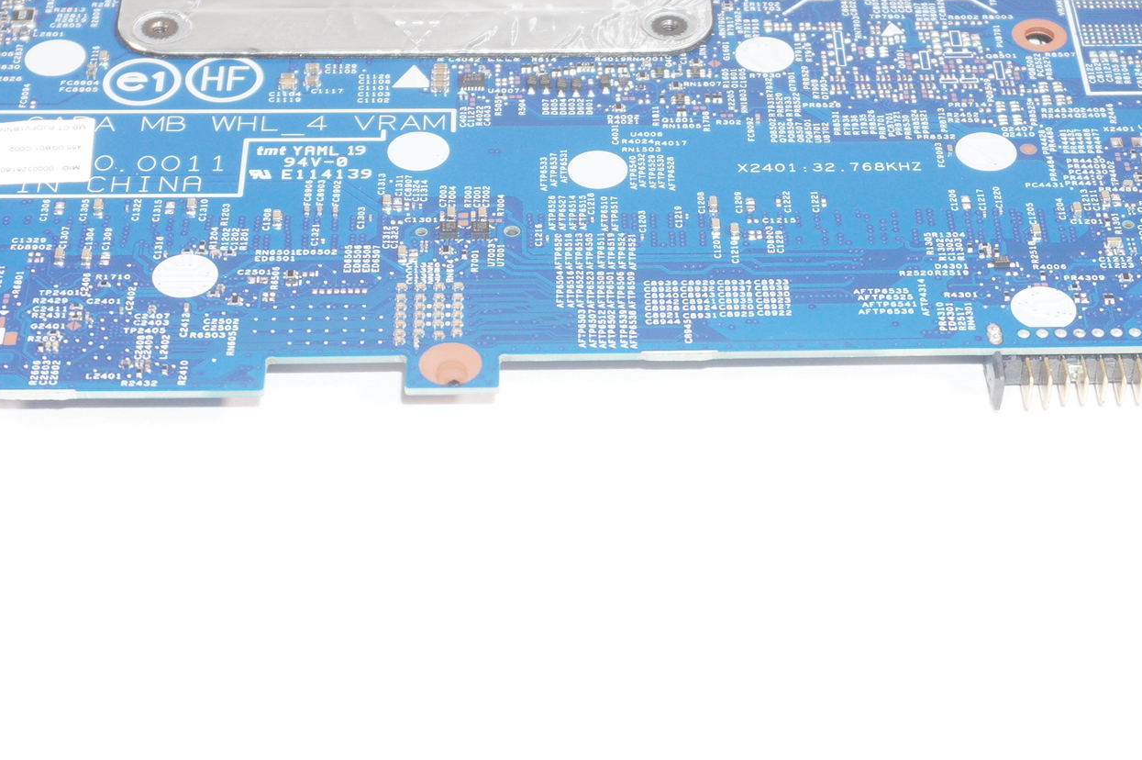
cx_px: 682
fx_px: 2758
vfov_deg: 15.6
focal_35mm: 87
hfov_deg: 23.4
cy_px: 233
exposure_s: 1/160
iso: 400
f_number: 5.6
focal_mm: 24
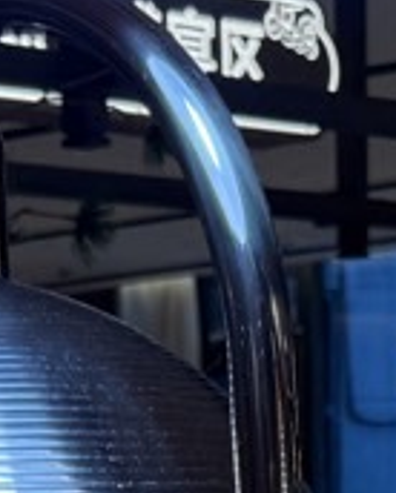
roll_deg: +1.6
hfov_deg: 8.9
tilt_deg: -18.4
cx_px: 92
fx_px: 2545
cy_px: 1321
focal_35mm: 174
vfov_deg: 9.4
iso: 80
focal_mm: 6.76
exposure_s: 1/100
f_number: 1.78
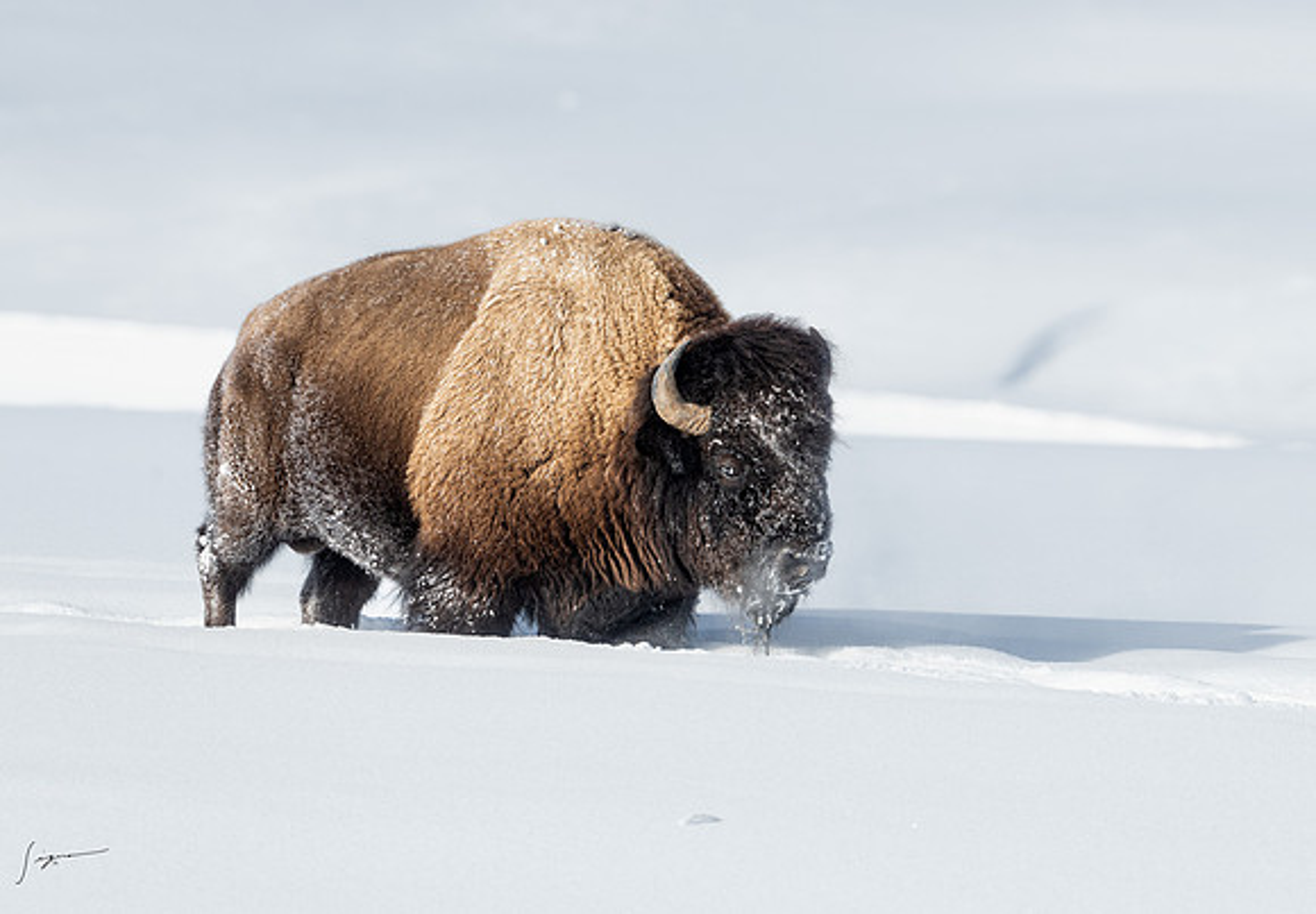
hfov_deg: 3.3
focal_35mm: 619
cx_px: 734
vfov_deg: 2.3
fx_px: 22922
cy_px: 402
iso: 160
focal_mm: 500
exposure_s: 1/640
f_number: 8
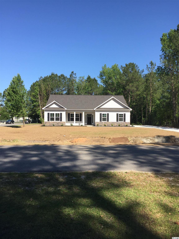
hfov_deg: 48.2
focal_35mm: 29
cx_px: 90
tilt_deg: +1.7
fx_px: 200
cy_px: 120
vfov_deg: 61.7
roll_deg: -1.8
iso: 32
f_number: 2.2
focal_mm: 4.15
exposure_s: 1/1163
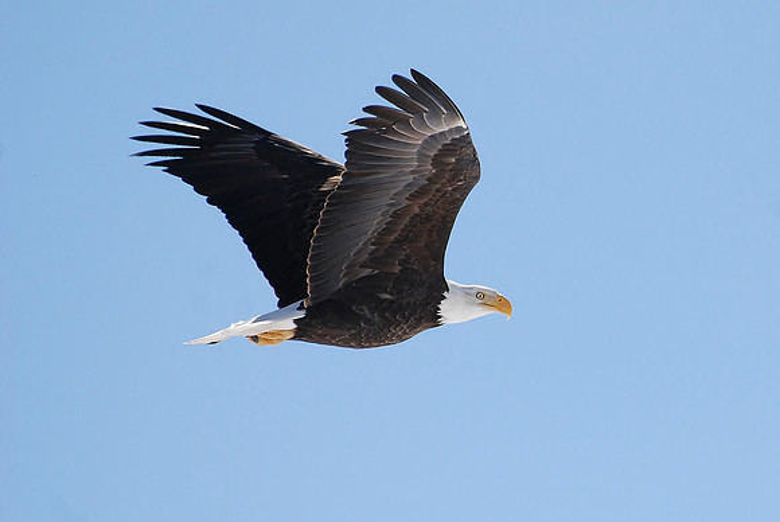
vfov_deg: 3.1
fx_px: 9760
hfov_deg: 4.6
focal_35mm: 450
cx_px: 390
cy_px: 261
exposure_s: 1/2500
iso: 400
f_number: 6.3
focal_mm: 300
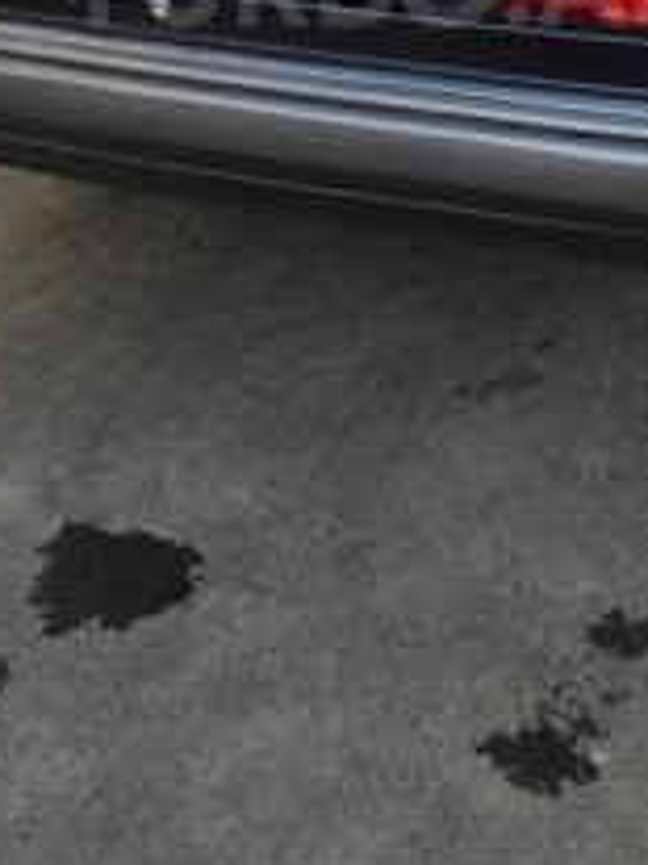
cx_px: 385
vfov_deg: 27.2
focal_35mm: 67
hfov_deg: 21.9
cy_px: -21
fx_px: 1674
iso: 40
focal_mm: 3.7
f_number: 1.9
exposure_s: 1/296
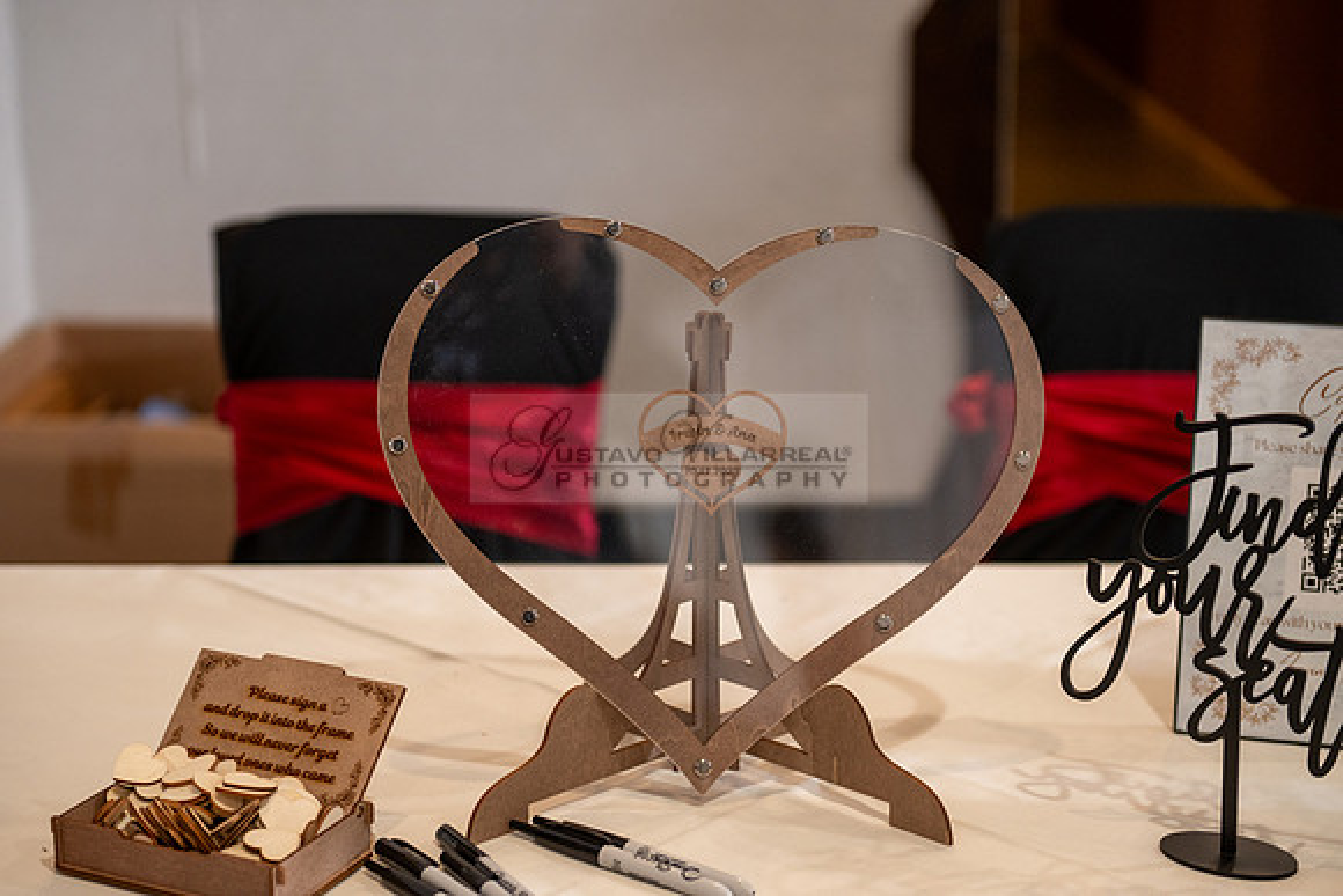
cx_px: 672
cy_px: 448
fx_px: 2612
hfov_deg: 28.8
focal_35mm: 70
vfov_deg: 19.5
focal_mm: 70
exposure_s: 1/160
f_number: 2.8
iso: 800
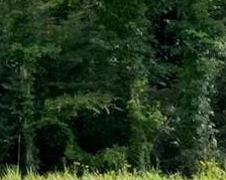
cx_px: -139
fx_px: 715
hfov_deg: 16.0
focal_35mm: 107
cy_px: -126
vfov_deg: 13.2
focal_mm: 6.76
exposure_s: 1/1238
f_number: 1.78
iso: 80
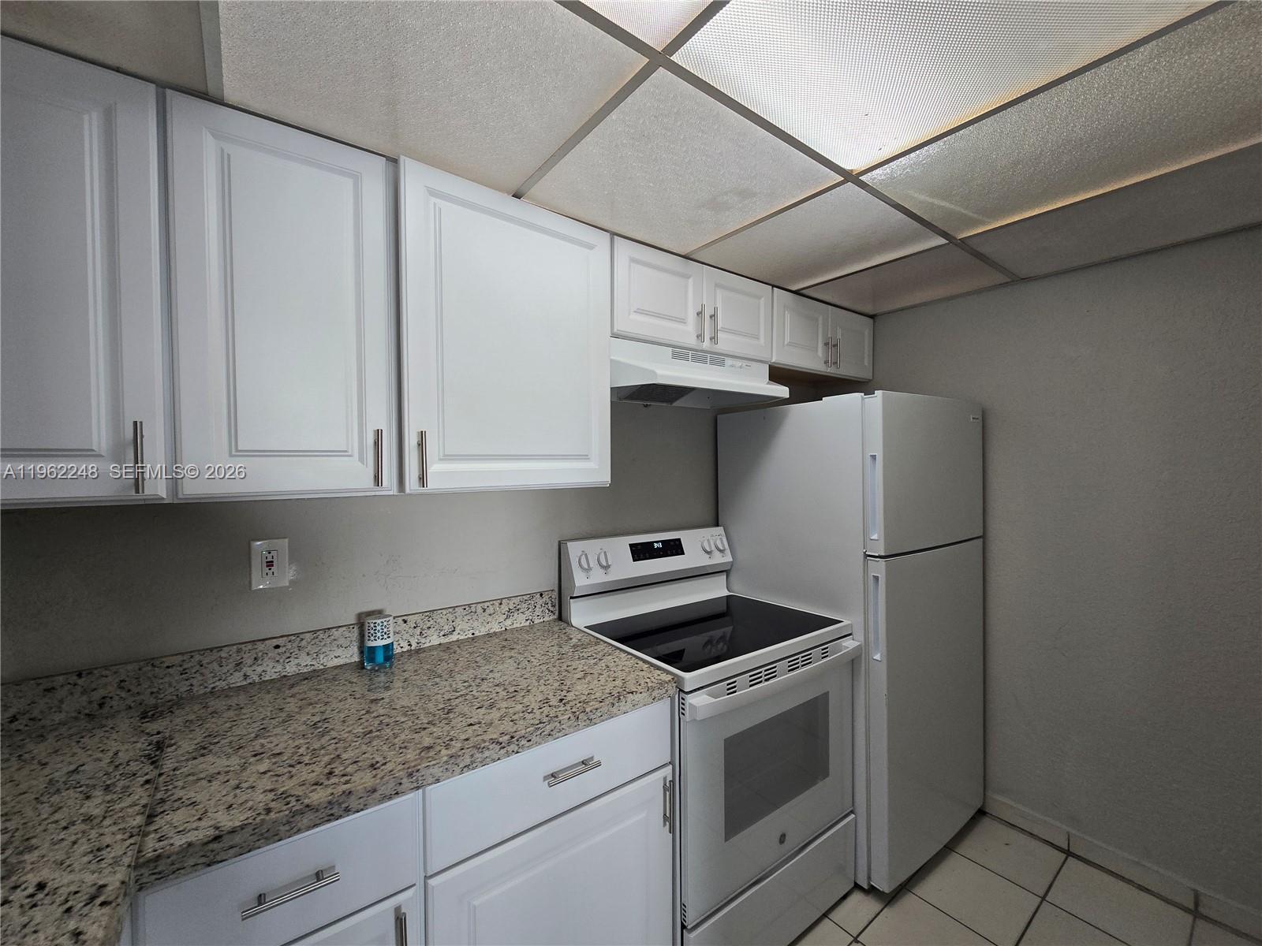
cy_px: 473
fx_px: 474
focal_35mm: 13
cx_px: 631
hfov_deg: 106.2
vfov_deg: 89.9
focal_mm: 2.2
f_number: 2.2
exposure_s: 1/60
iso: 80
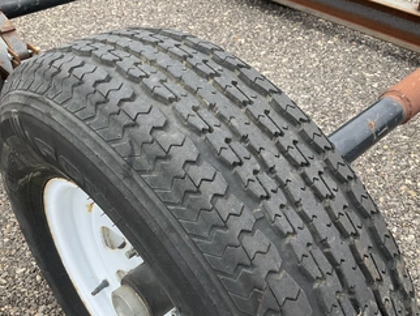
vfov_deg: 39.7
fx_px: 437
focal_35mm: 36
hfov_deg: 51.2
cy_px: 162
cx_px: 230
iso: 25
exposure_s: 1/465
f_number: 1.8
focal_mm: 3
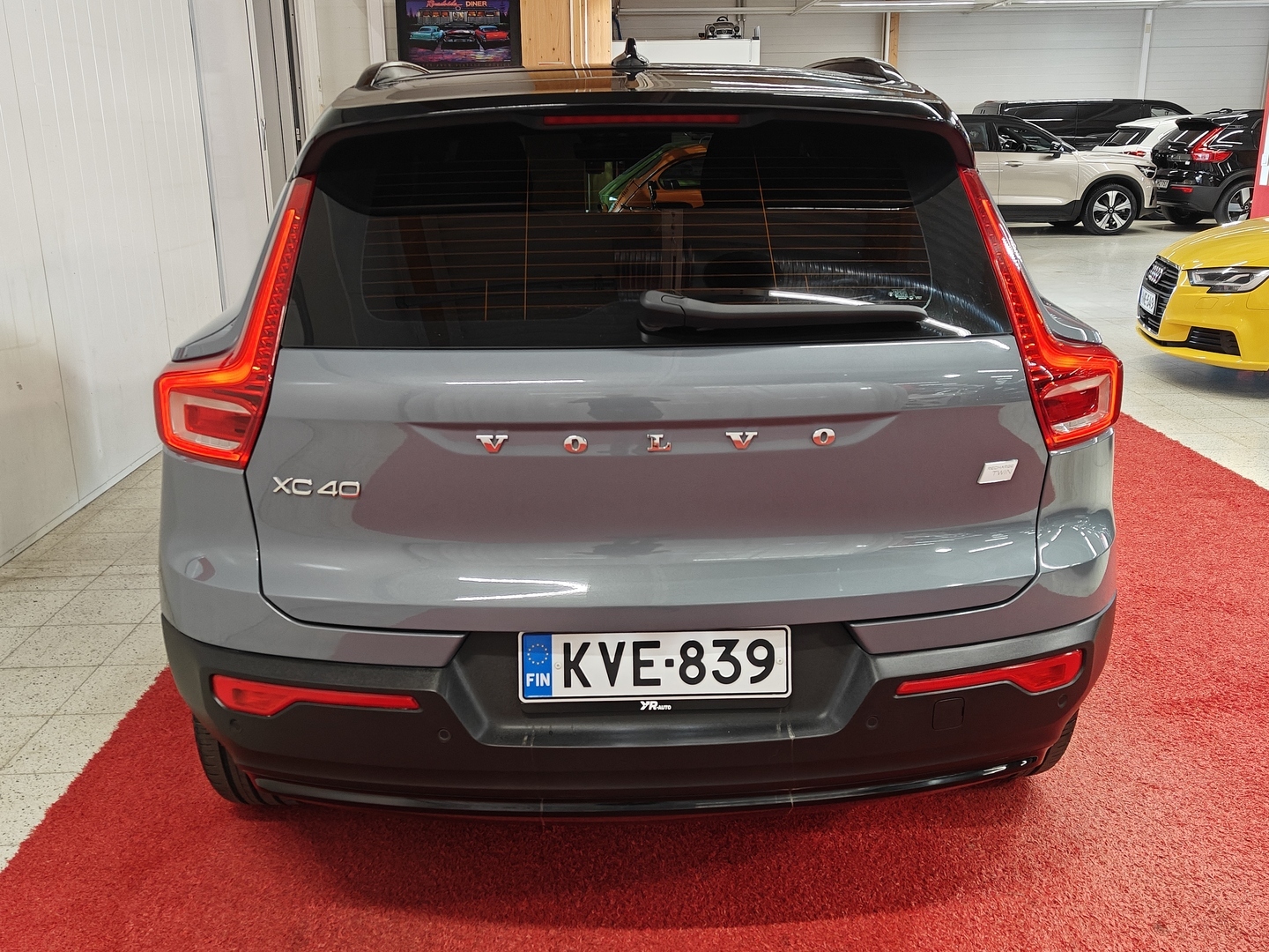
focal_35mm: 32
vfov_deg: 44.2
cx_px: 634
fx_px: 1173
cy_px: 476
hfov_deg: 56.8
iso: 80
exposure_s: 1/54
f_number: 1.8
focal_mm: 5.59
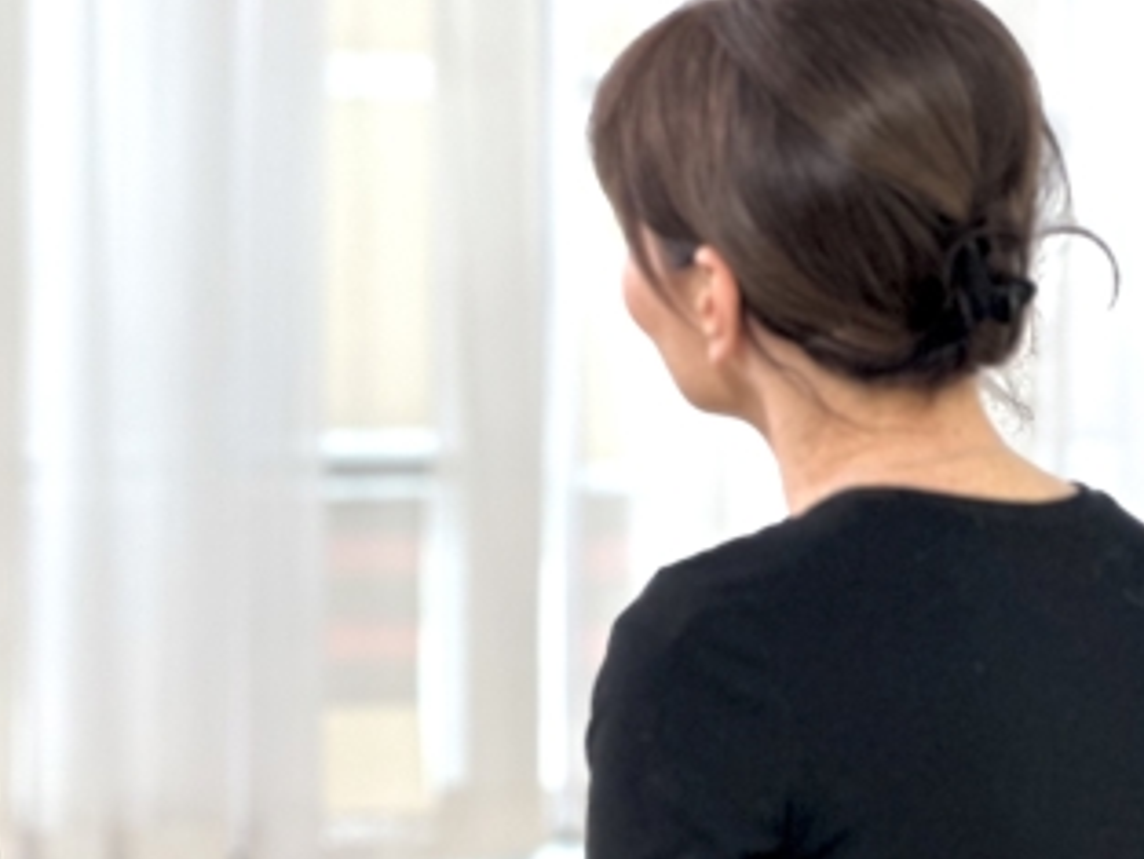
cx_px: 239
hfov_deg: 12.0
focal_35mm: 164
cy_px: 757
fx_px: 5422
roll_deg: -1.1
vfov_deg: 9.0
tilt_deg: -5.5
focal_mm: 9
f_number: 2.8
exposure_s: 1/50
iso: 125
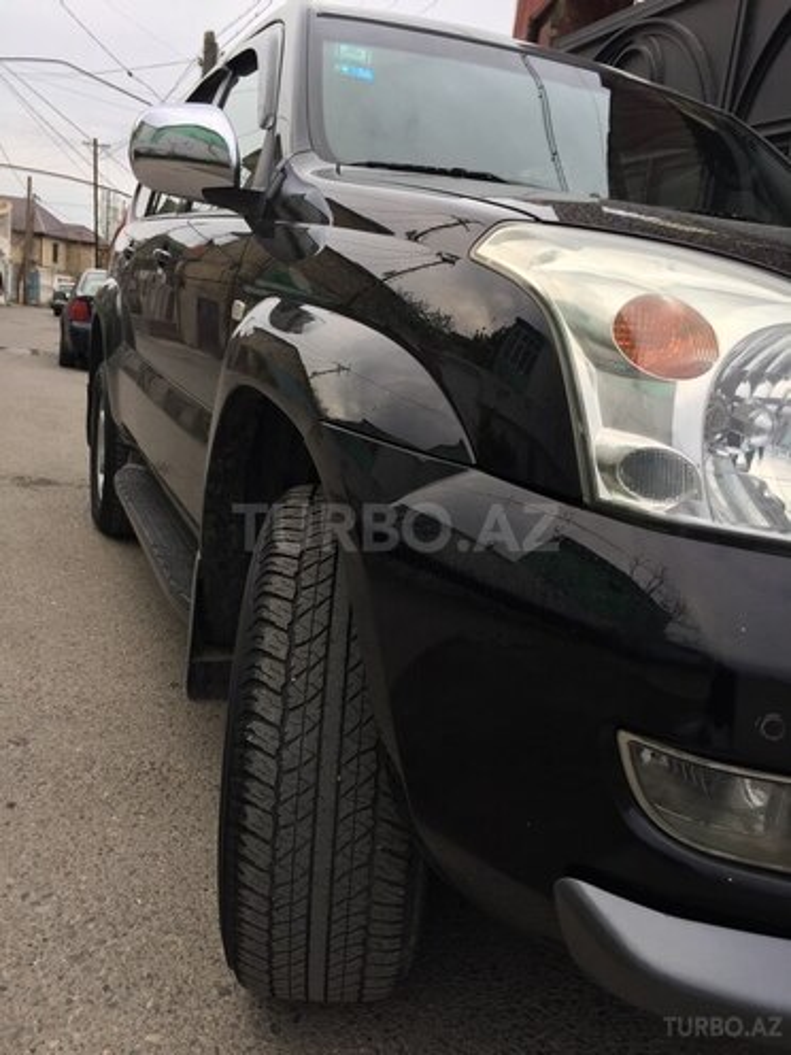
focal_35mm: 29
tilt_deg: -10.9
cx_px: 396
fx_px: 884
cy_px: 528
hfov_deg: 48.2
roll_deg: -6.2
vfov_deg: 61.7
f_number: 2.2
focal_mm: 4.15
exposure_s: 1/100
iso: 40
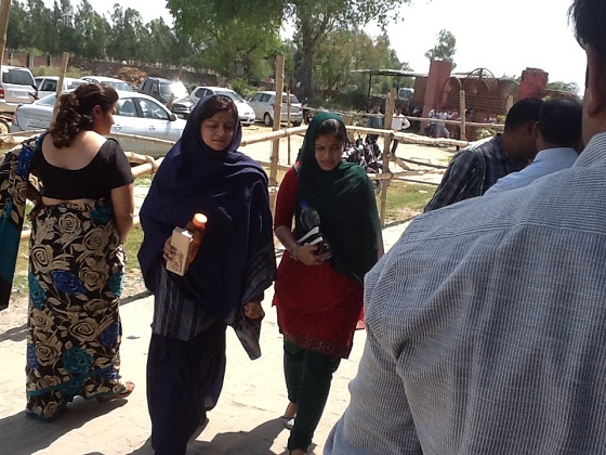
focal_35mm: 44
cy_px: 228
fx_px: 770
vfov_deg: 32.9
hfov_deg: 42.9
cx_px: 303
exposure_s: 1/863
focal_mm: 2.03
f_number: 2.4
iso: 40
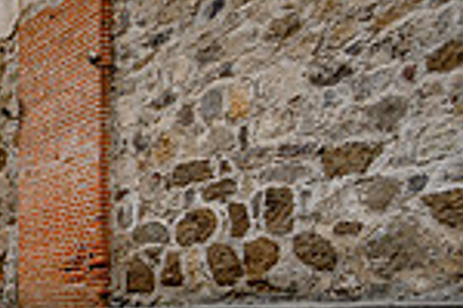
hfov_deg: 21.4
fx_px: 746
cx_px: -383
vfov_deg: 22.5
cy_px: 303
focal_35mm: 58
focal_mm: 14
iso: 100
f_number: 4
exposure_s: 1/320
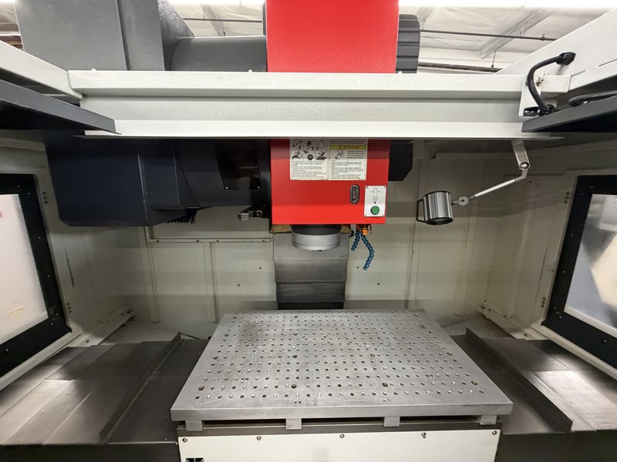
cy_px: 231
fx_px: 250
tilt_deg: -11.4
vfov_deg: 85.7
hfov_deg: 102.1
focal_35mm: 14
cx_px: 308
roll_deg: -0.6
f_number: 2.2
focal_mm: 2.22
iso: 640
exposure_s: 1/60
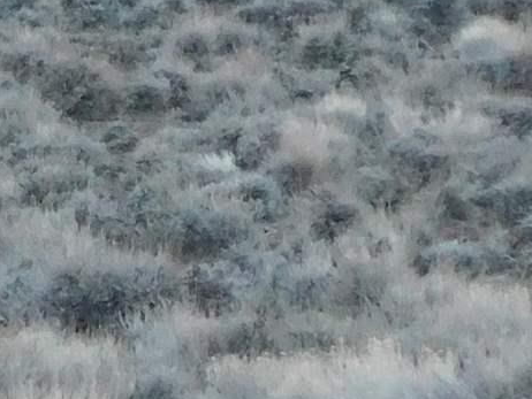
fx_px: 9303
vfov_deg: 2.5
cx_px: -279
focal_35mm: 605
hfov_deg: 3.3
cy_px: -67
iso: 400
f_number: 4.5
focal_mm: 16.1
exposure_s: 1/125
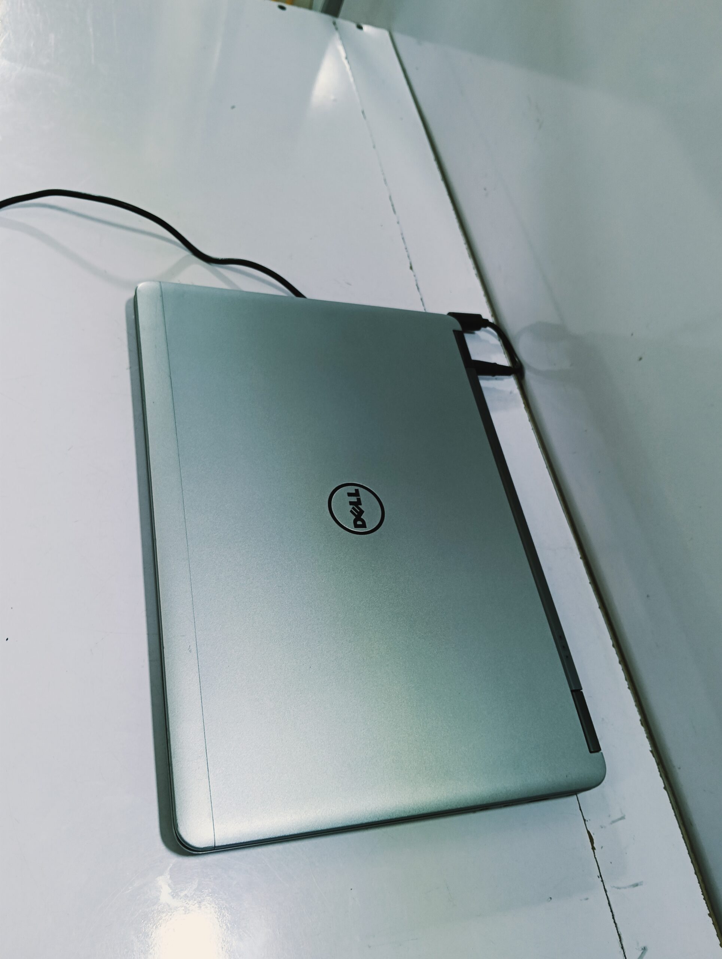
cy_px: 480
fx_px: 749
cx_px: 361
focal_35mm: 27
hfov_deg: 51.5
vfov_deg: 65.2
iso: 64
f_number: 1.8
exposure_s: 1/33.3
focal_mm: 3.98
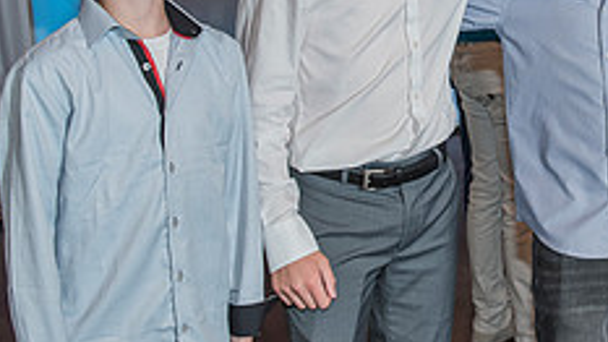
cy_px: -4
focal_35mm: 81
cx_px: 501
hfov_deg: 25.7
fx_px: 1306
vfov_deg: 14.7
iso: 800
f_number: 4
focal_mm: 31
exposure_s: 1/125
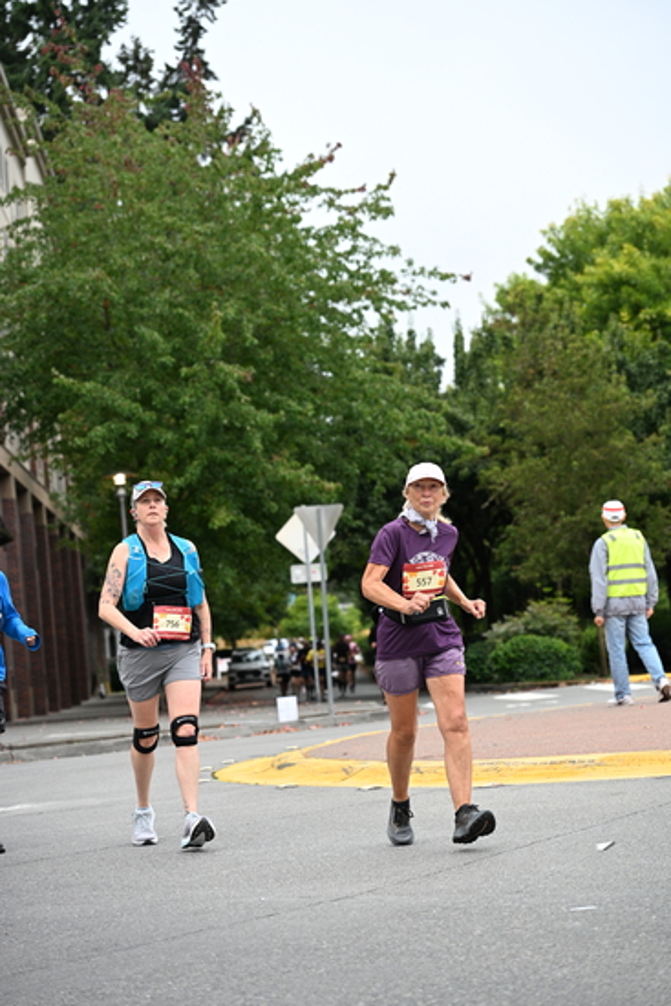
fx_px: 2403
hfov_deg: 15.9
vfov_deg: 23.6
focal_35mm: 86
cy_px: 503
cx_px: 336
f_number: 4
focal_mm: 86
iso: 1600
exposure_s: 1/800
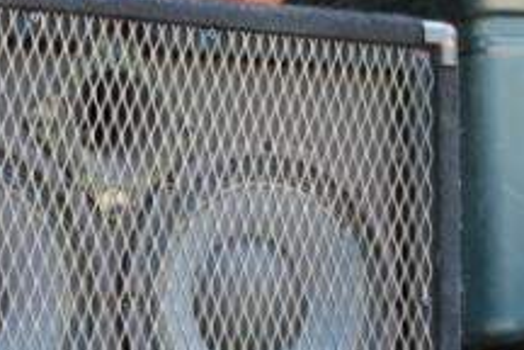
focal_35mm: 106
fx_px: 1543
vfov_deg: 12.8
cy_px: 306
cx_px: 5
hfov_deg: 18.8
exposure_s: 1/40
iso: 400
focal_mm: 34
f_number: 5
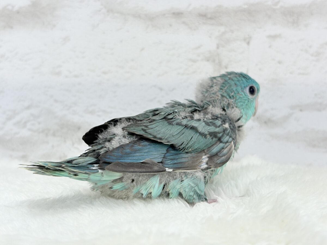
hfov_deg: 36.8
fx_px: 491
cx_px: 164
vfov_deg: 28.0
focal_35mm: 52
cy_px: 122
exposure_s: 1/50
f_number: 1.6
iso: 40
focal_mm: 5.96
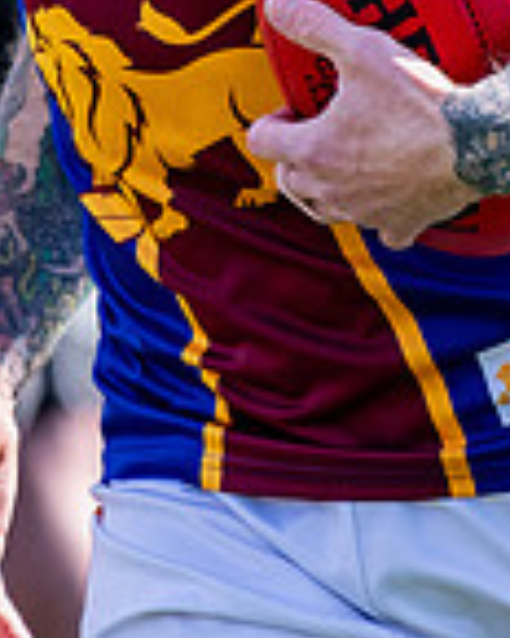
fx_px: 26169
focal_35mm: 1387
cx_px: 195
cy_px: -44
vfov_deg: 1.4
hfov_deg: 1.1
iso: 400
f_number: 2.8
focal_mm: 200
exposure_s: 1/3200
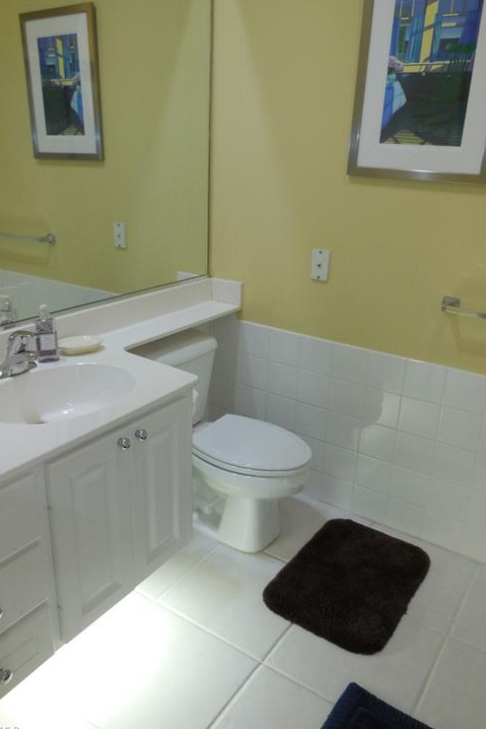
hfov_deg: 47.9
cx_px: 247
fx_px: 547
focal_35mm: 27
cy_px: 359
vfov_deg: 67.4
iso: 160
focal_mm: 4.5
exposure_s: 1/30
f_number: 3.1
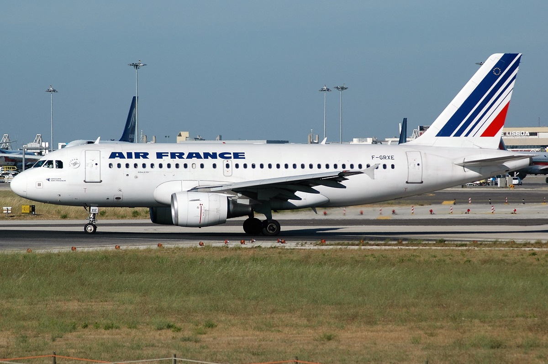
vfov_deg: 5.5
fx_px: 3764
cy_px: 182
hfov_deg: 8.3
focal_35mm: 248
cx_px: 274
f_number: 8
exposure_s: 1/1000
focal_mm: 165
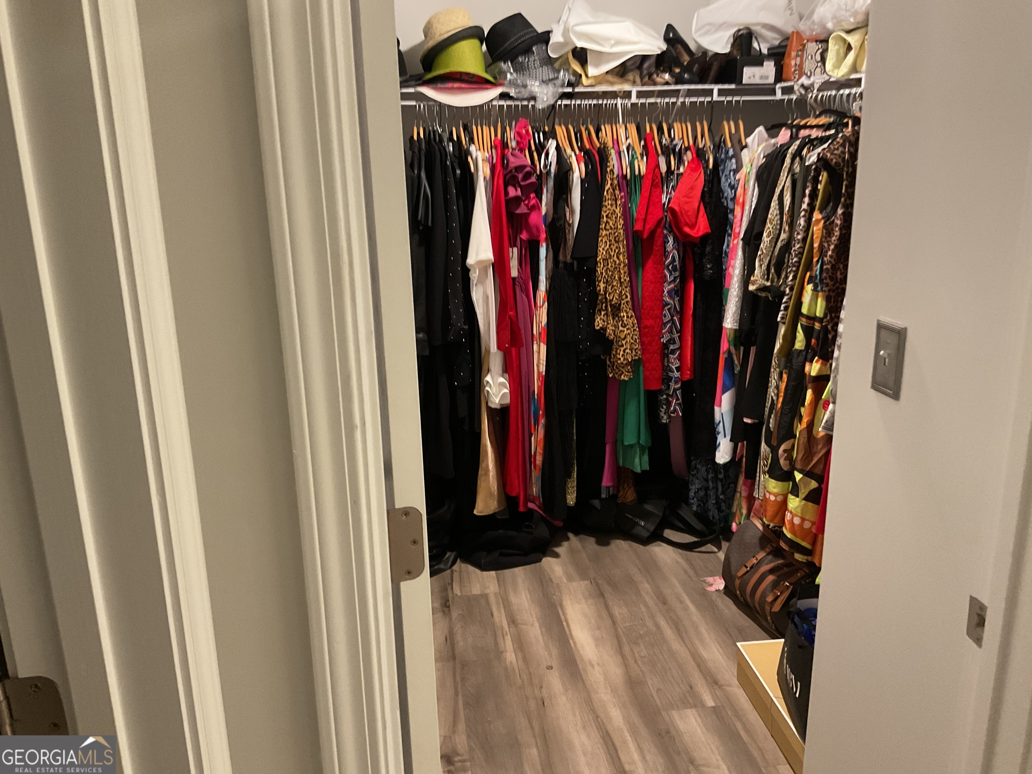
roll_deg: +1.2
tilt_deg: -17.1
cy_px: 387
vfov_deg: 48.2
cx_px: 516
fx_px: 865
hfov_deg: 61.7
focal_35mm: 29
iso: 250
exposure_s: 1/40
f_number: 1.8
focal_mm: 3
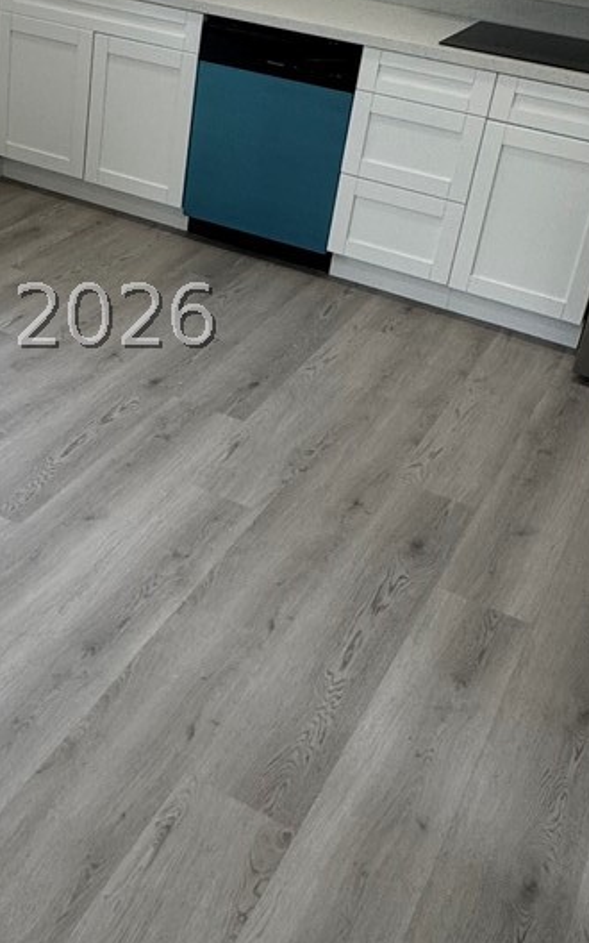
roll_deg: -4.3
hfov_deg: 28.0
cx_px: 111
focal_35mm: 45
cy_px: 316
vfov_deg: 43.7
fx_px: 1156
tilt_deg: -26.6
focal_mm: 2.22
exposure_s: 1/120
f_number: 2.2
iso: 80
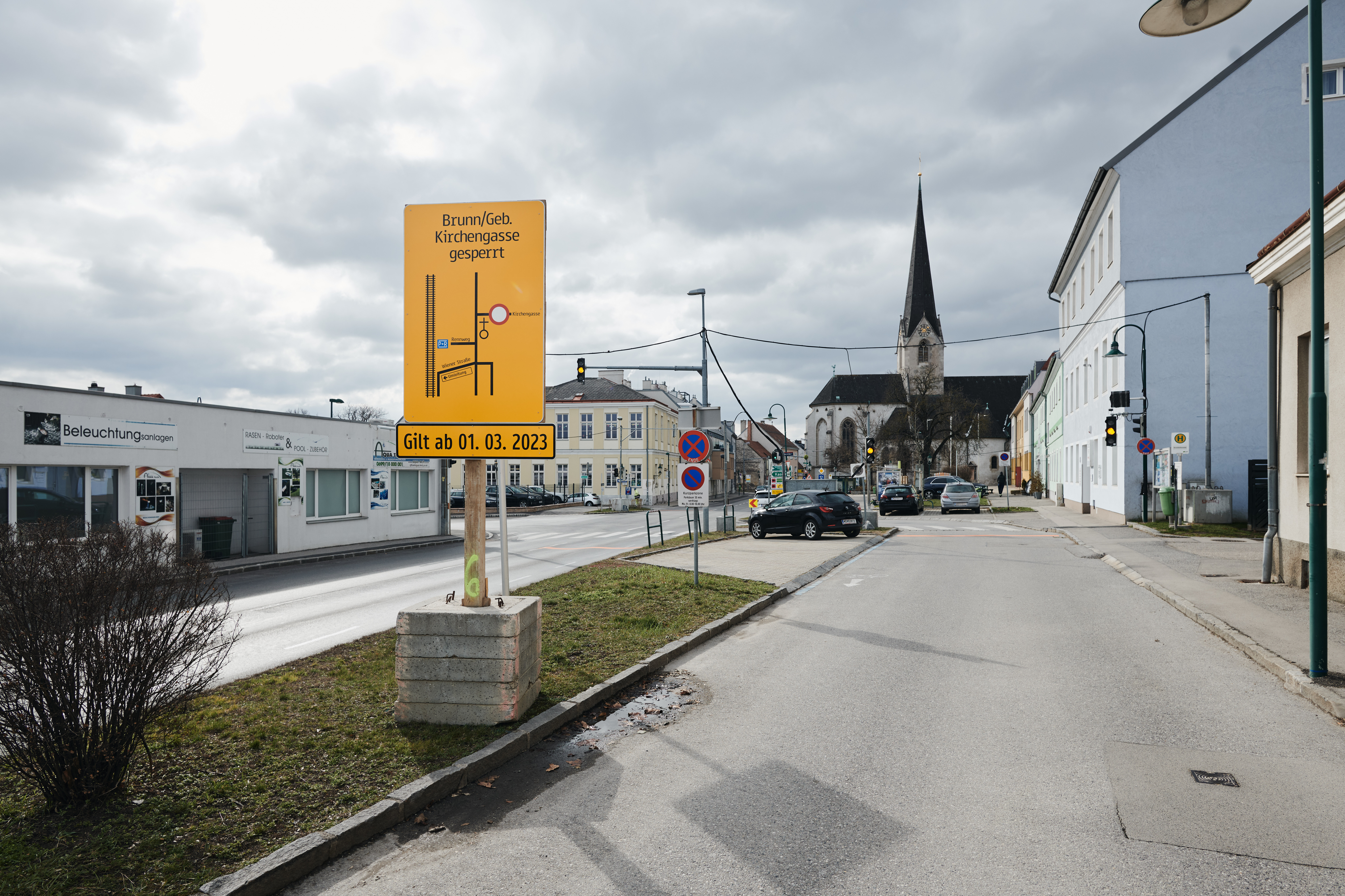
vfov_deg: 61.9
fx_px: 747
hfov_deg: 84.0
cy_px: 448
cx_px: 672
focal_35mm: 20
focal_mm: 20
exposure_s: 1/400
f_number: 7.1
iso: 200
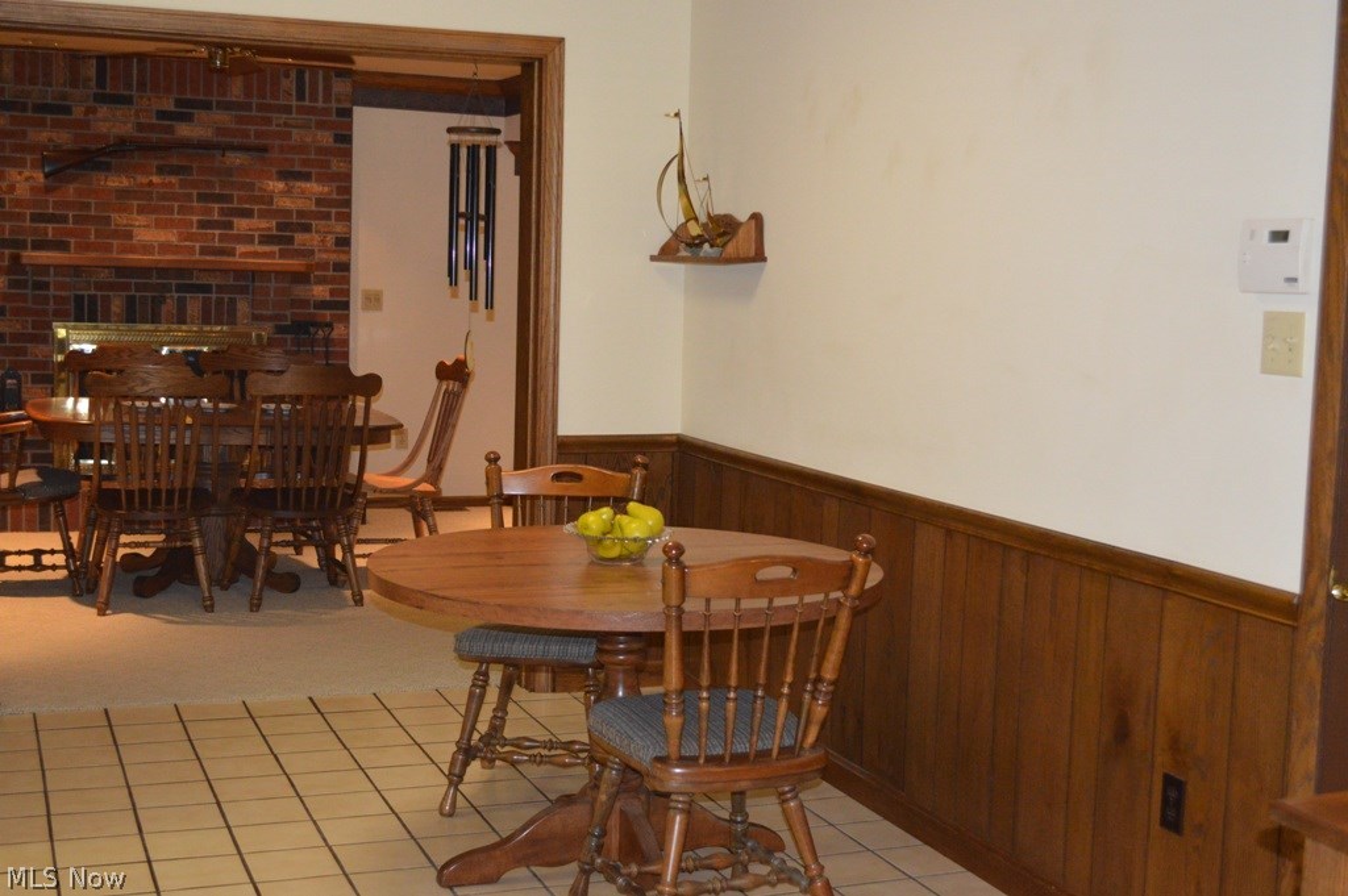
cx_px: 674
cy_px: 448
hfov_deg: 43.6
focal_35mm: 45
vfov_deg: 29.8
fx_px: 1684
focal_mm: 30
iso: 2200
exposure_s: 1/60
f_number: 4.5
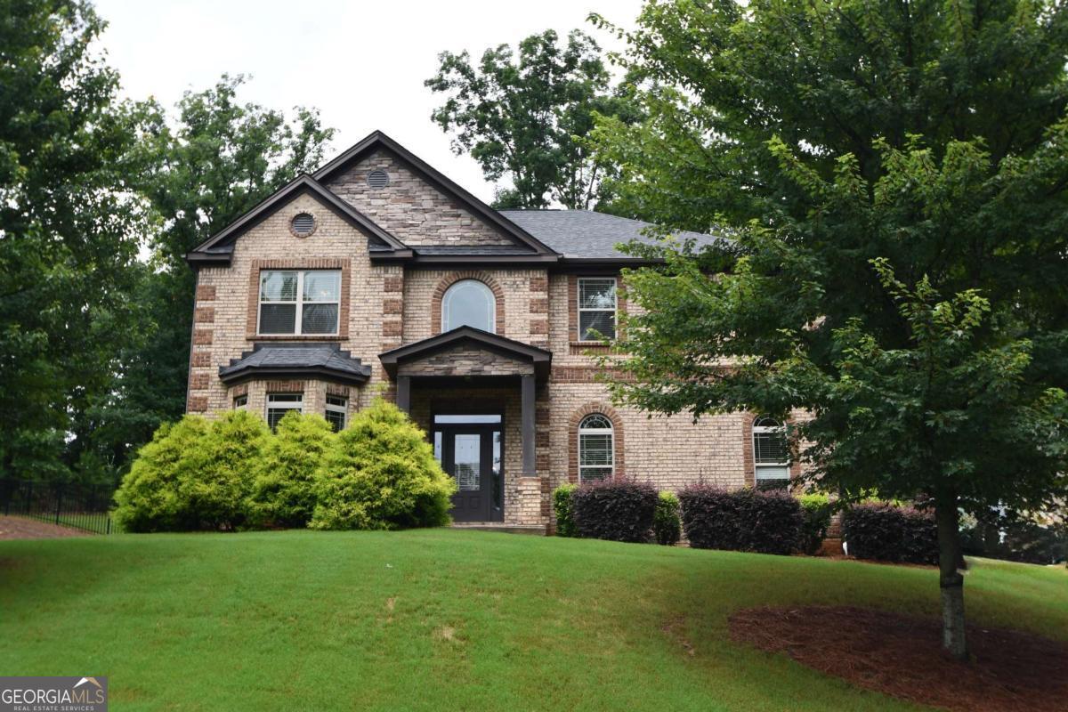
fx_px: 1068
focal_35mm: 36
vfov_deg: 36.9
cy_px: 356
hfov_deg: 53.1
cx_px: 534
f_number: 7.1
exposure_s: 1/250
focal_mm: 24
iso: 200
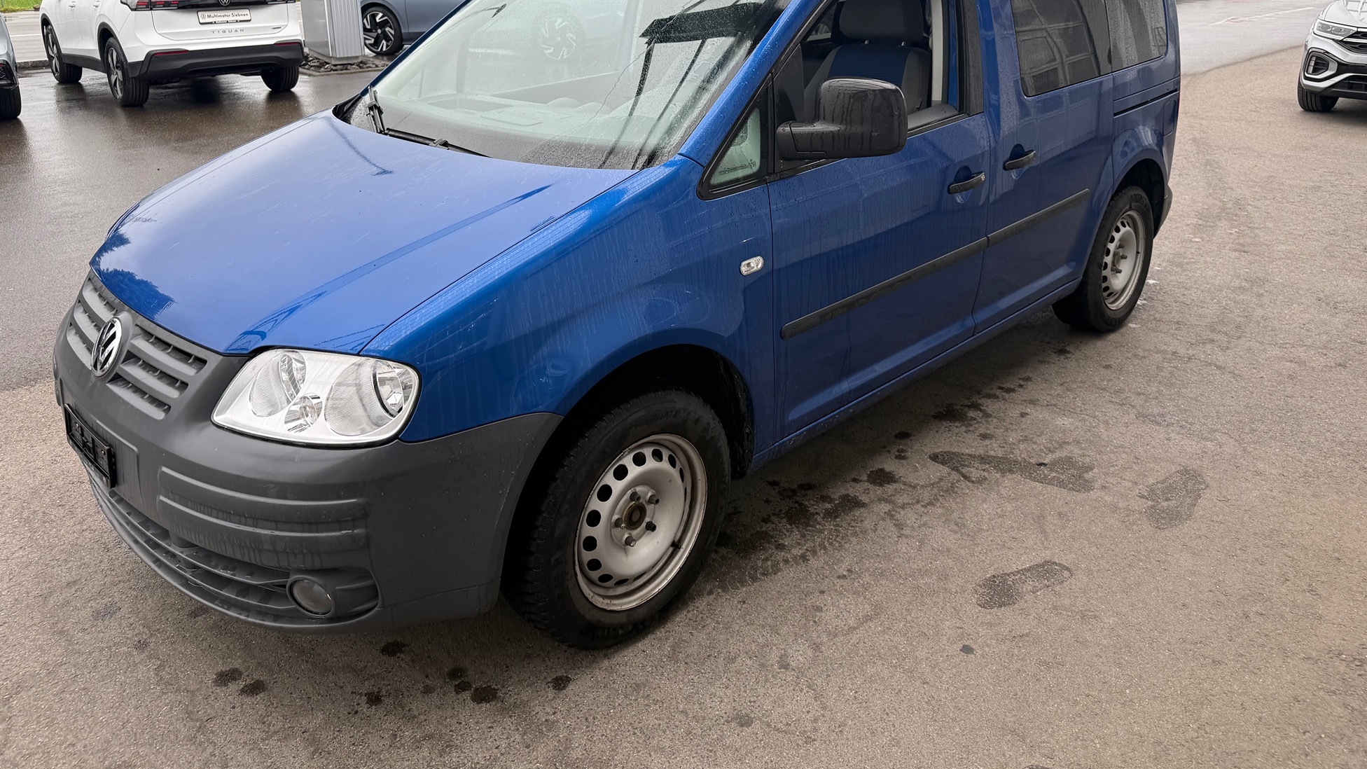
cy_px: 243
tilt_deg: -16.6
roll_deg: -1.1
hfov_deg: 69.9
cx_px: 684
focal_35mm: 27
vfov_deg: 42.2
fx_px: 979
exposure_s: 1/403
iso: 80
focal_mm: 6.76
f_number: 1.78
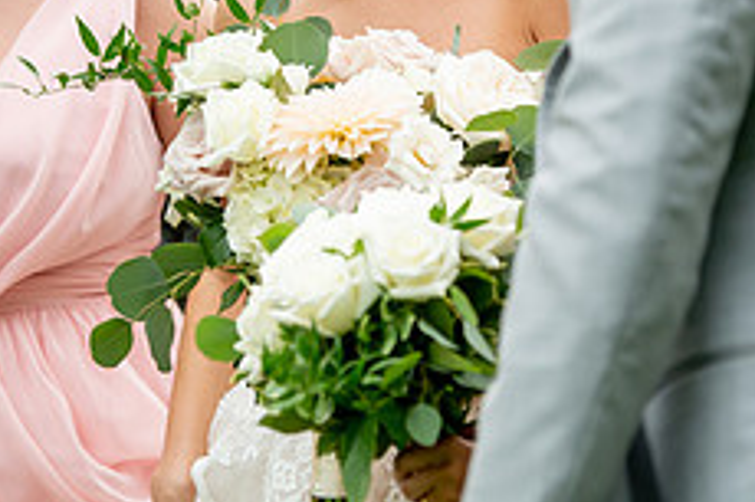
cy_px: -46
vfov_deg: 4.0
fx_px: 7146
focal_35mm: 341
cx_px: 394
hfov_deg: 6.0
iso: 500
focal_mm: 135
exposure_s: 1/800
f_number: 3.5
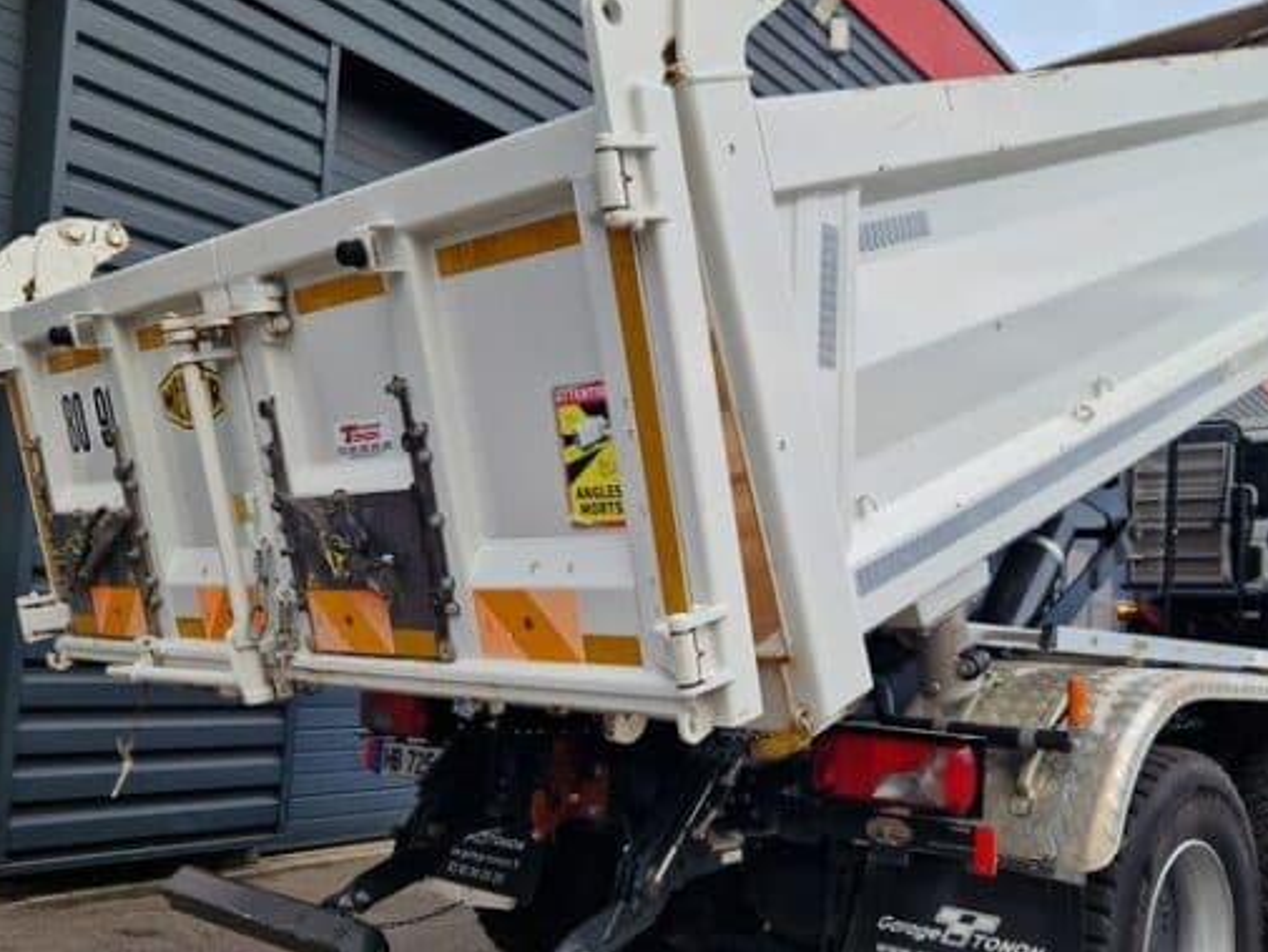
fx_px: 1282
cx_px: 756
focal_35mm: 35
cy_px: 553
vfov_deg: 40.6
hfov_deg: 52.3
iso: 50
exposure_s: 1/180
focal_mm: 5.4
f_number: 1.8
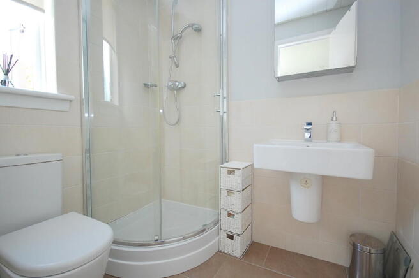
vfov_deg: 71.9
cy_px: 139
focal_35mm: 16
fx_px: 192
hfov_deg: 95.0
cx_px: 210
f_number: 4.2
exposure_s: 1/30
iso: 450
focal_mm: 11
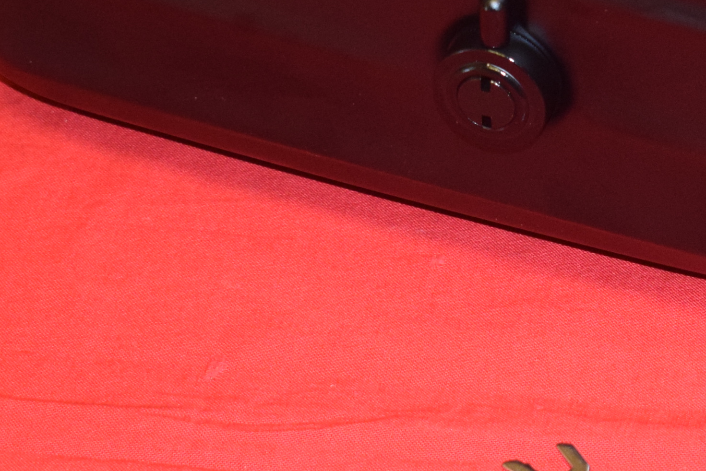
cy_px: 122
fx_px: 3237
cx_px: 610
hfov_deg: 12.4
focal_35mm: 165
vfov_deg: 8.3
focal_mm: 36
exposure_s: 1/80
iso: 1250
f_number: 5
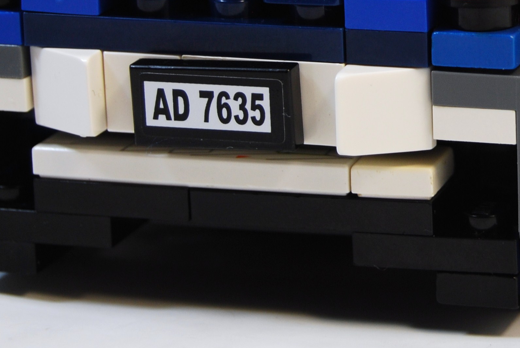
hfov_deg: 10.1
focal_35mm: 201
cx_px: 508
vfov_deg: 6.8
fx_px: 2910
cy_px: -43
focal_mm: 55
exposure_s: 1/100
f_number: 5.6
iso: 200
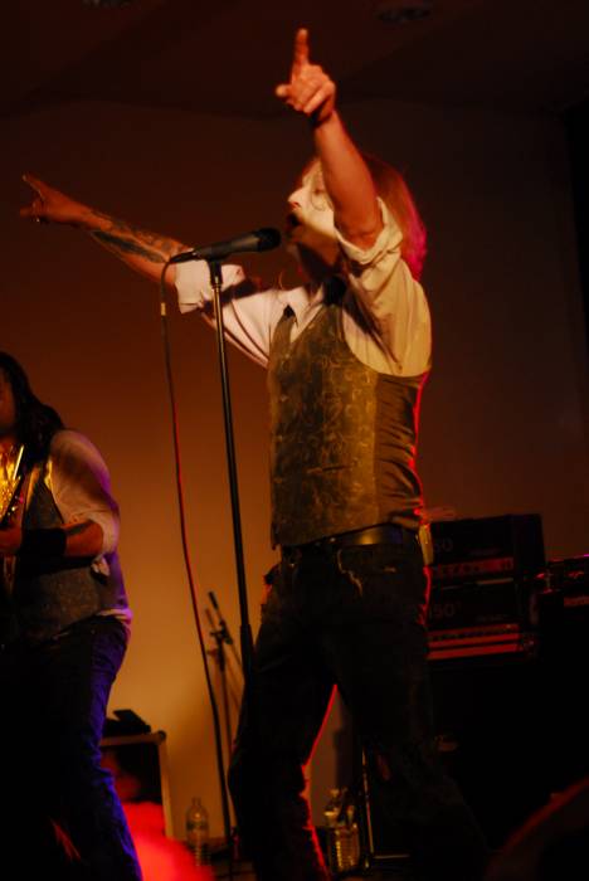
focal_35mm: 105
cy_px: 440
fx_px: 2572
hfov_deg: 13.1
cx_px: 294
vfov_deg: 19.4
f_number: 3
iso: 800
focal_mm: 70
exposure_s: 1/60
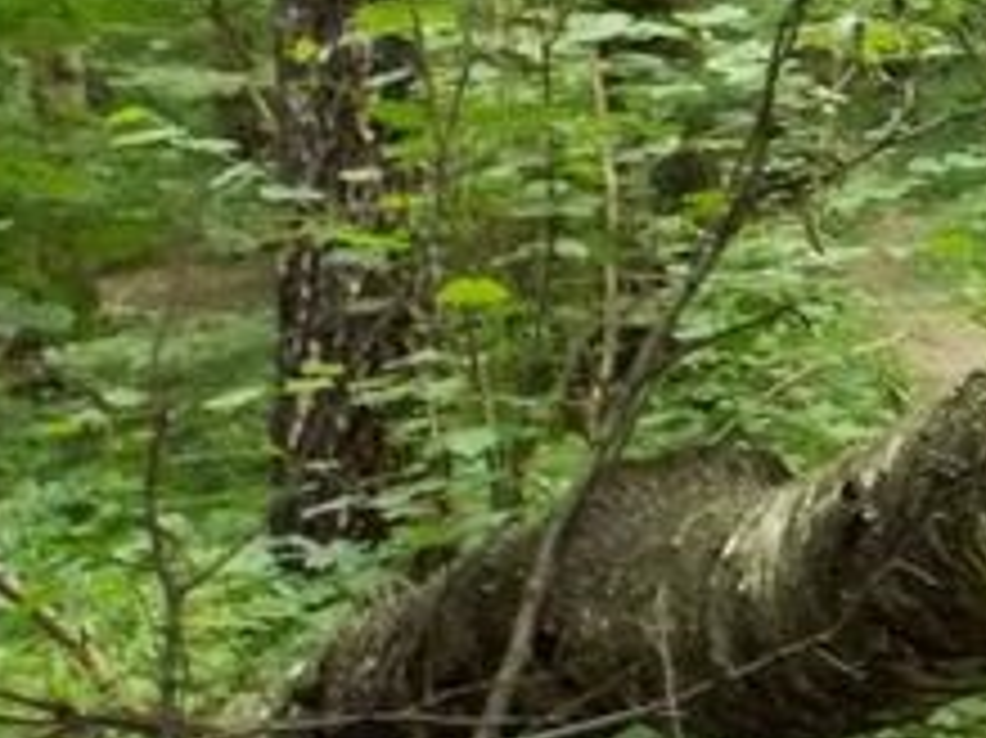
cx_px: 1490
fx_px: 3018
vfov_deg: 13.9
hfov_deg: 16.8
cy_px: 392
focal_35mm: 106
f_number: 3.3
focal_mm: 4.1
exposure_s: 1/40
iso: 800
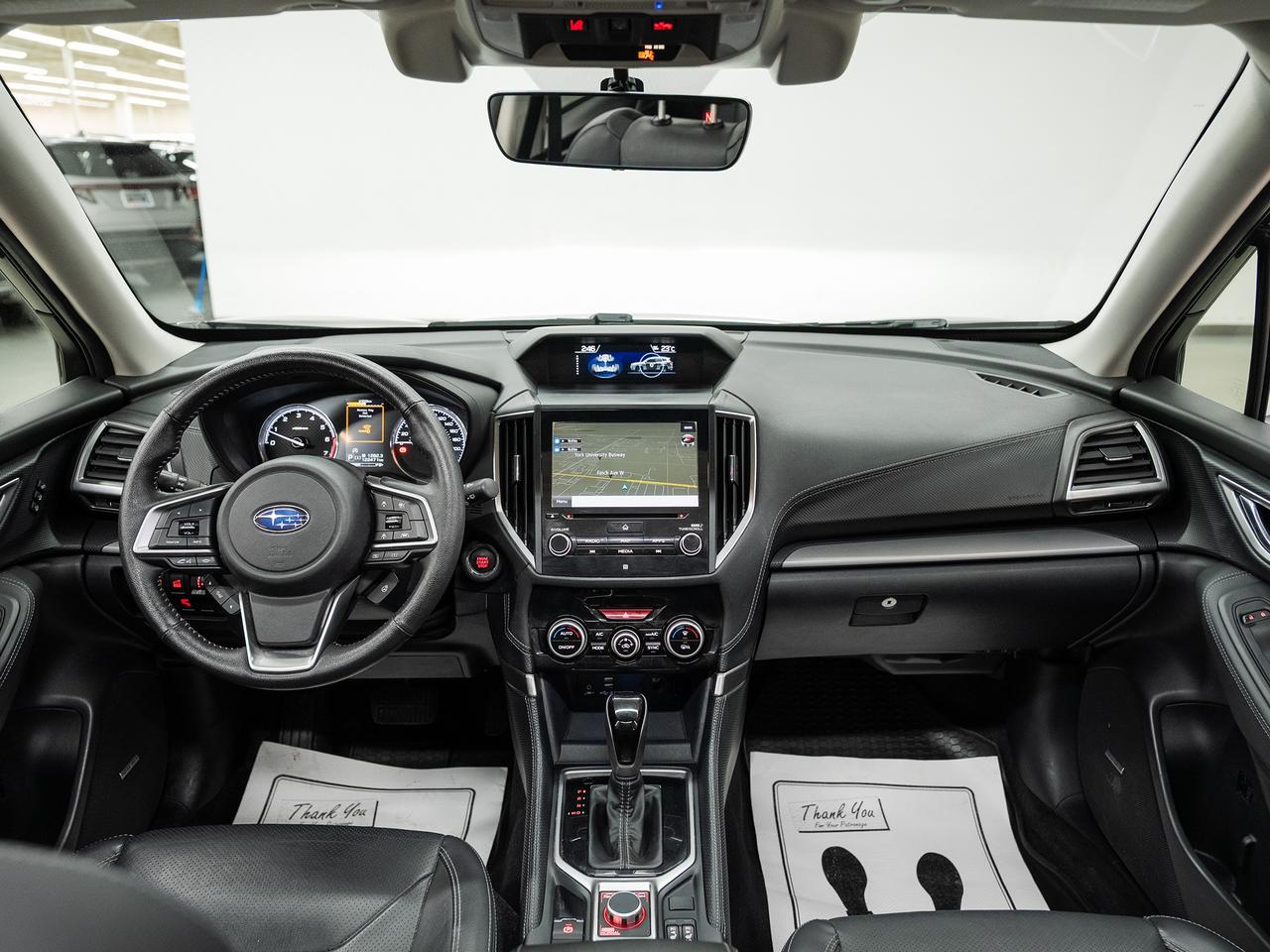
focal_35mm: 26
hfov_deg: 67.4
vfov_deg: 53.1
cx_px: 635
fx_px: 952
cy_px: 476
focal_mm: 24
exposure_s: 1/30
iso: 800
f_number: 4
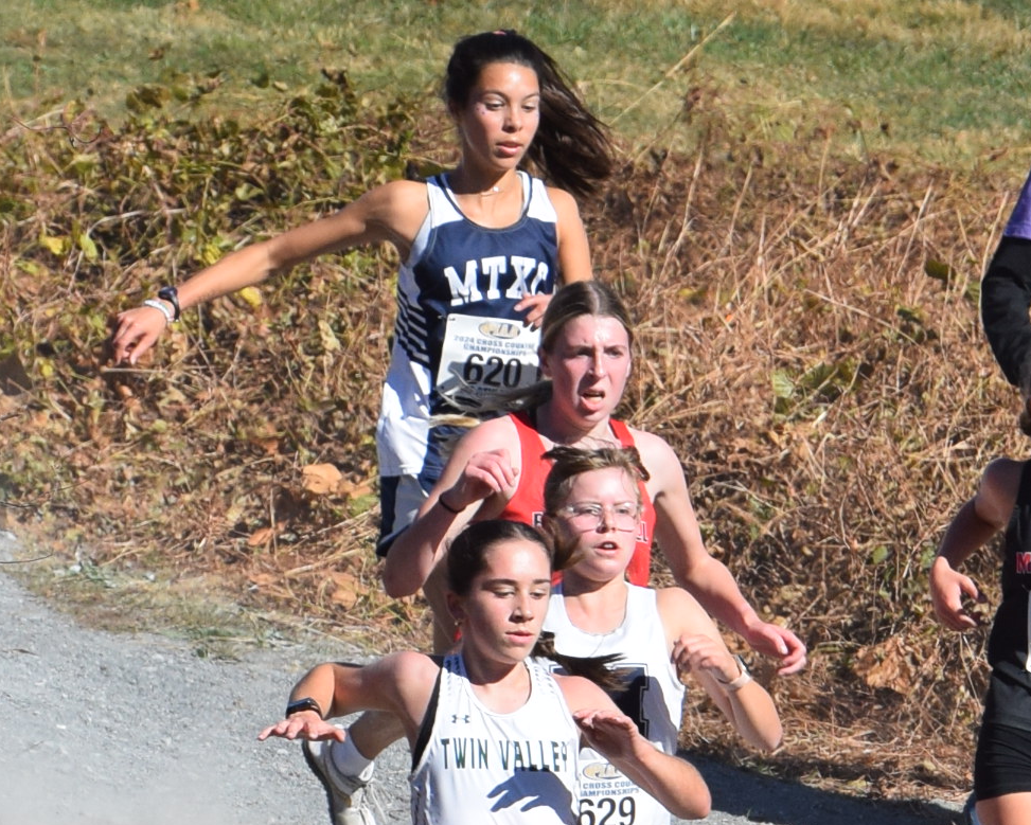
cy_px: 851
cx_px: 1208
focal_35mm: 1171
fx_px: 35742
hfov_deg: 1.7
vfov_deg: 1.3
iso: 400
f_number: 6.3
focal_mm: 180
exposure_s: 1/1600
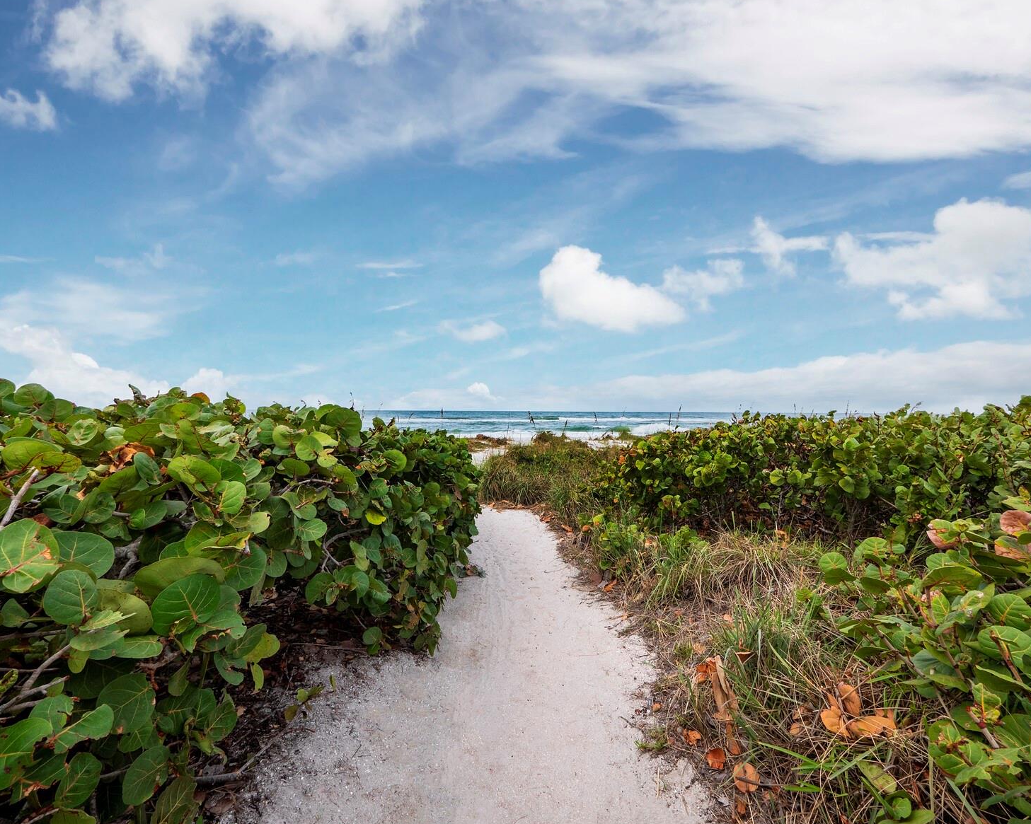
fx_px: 458
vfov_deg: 84.0
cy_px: 417
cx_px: 530
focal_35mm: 15
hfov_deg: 96.8
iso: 400
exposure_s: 1/200
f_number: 10
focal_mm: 7
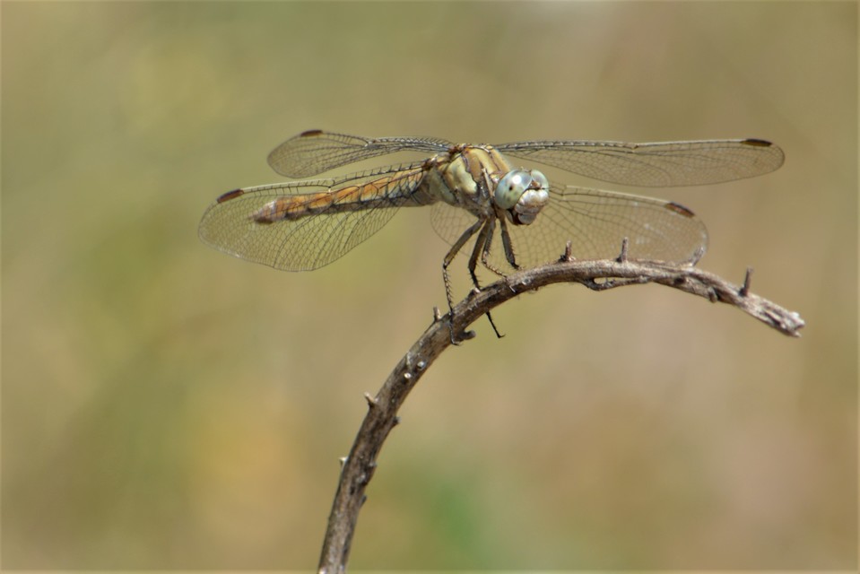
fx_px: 10753
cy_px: 287
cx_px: 430
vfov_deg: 3.1
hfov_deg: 4.6
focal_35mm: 450
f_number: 8
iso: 100
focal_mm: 300
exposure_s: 1/200
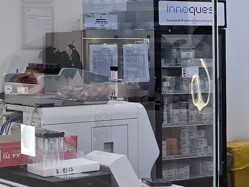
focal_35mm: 121
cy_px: 64
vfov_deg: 12.2
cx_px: 322
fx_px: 870
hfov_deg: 15.5
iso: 50
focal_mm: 6.3
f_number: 1.7
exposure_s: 1/100
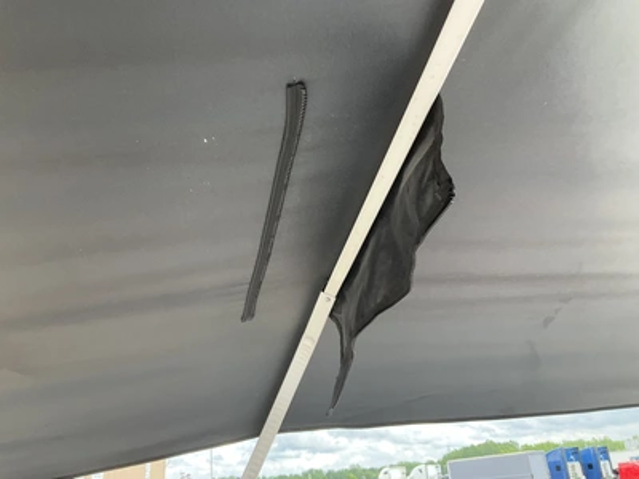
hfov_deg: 61.7
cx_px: 320
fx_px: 535
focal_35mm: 29
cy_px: 240
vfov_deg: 48.2
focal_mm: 3
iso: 32
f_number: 1.8
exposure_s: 1/172
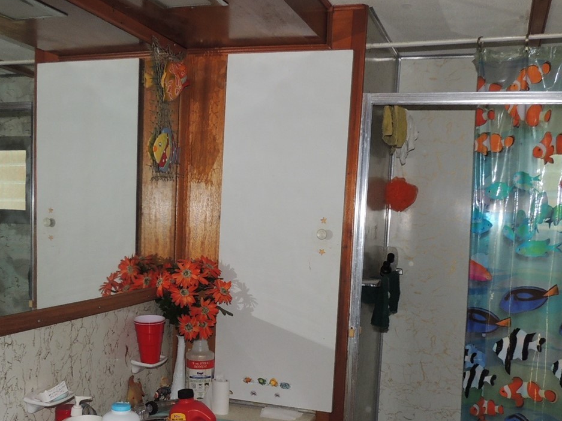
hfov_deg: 45.7
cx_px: 254
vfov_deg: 34.6
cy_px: 299
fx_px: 665
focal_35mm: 41
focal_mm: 4.3
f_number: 3
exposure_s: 1/30
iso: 200
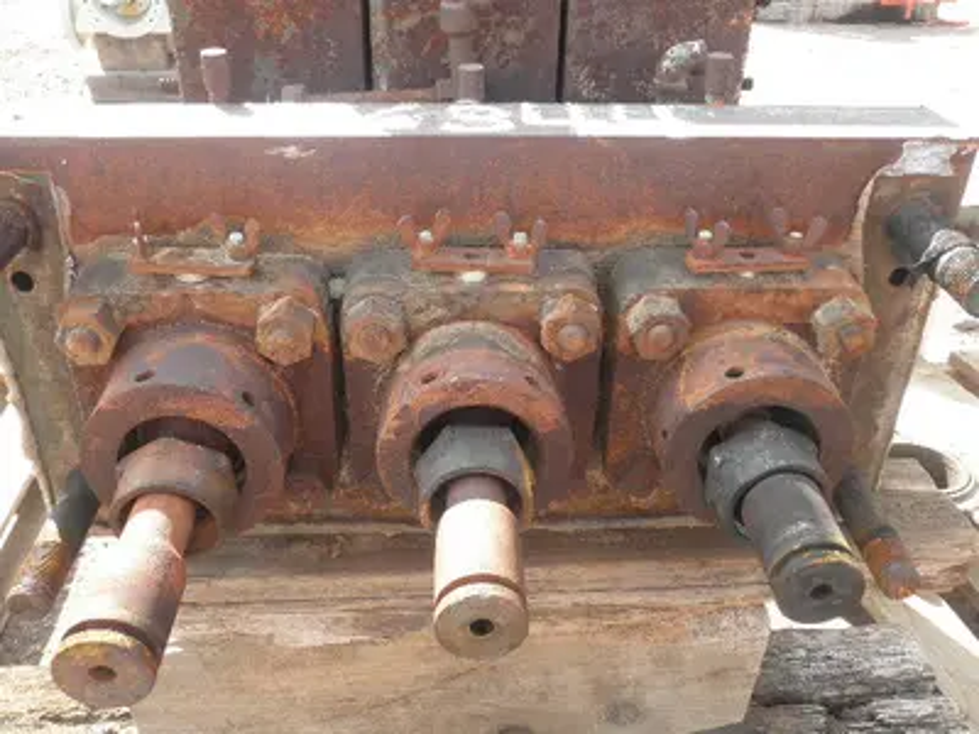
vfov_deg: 40.7
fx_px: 990
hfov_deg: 52.6
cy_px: 367
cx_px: 490
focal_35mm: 35
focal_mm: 6.1
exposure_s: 1/100
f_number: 3.2
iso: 64
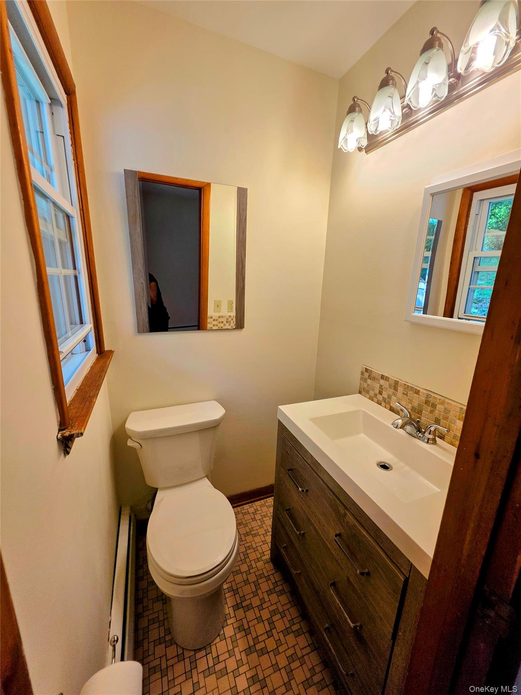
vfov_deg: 106.2
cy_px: 348
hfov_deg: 89.9
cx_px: 260
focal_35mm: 13
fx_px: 261
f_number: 1.9
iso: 64
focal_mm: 2.2
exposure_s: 1/120
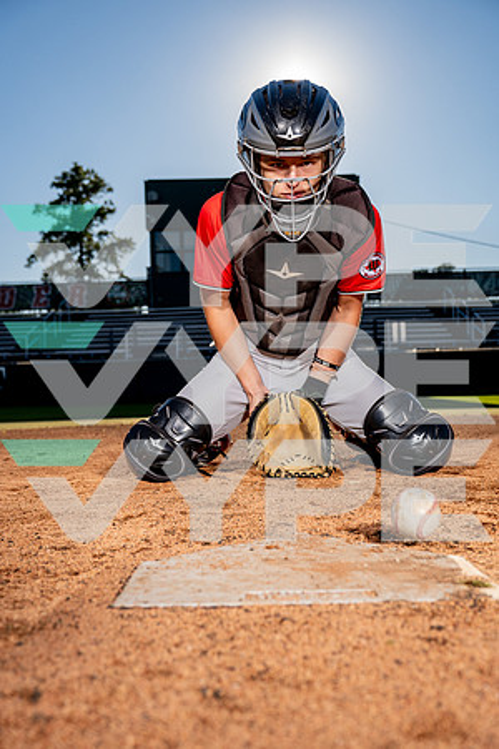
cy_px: 374
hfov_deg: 35.1
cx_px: 250
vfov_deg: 50.7
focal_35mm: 38
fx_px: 790
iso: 100
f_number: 4.5
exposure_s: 1/1000
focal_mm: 38
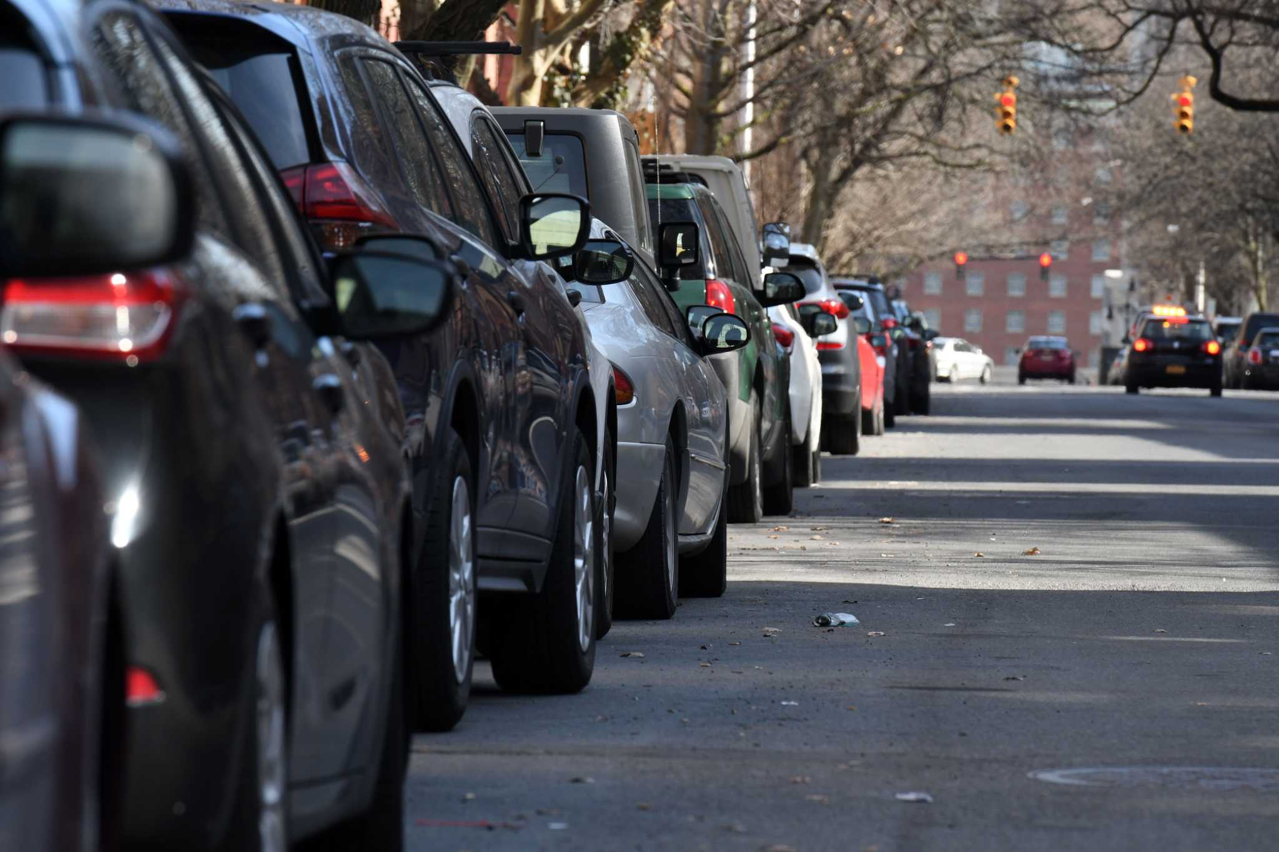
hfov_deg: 6.9
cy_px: 426
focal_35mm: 300
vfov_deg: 4.6
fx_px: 10657
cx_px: 640
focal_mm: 200
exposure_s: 1/320
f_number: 8
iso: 400
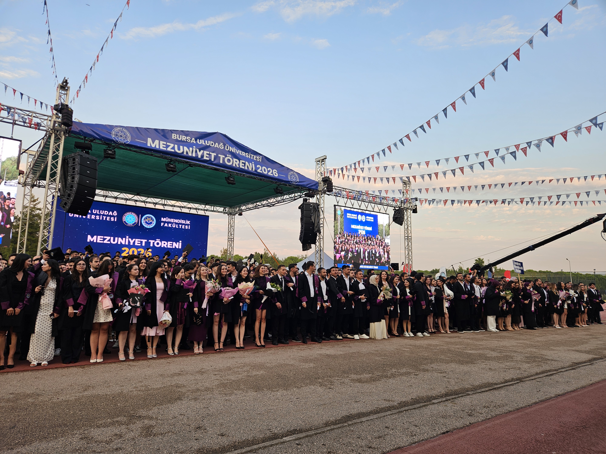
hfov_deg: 73.9
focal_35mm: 23
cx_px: 303
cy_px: 227
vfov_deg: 58.9
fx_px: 403
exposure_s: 1/154
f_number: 1.8
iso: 25
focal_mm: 5.4
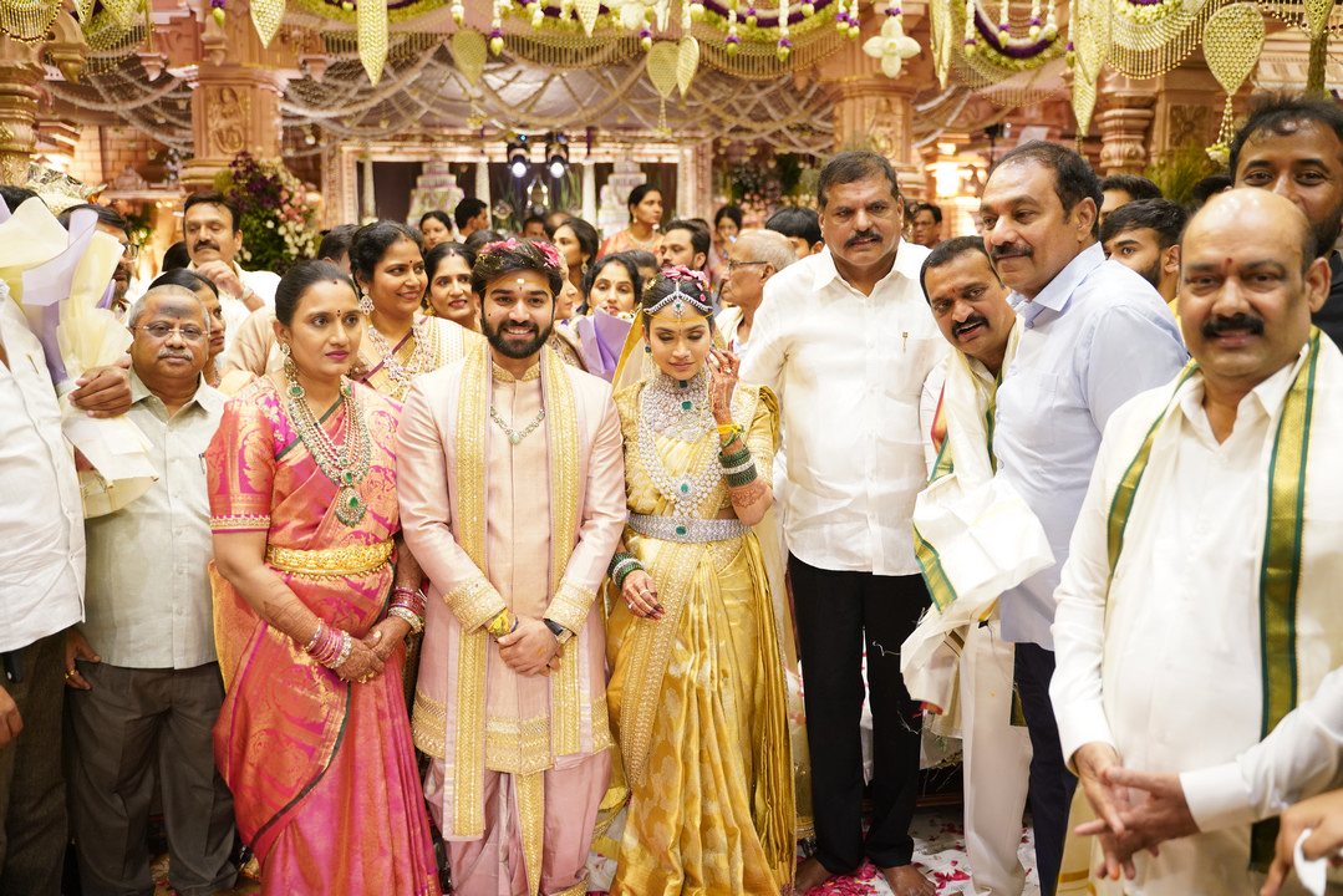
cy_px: 448
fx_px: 1119
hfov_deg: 61.9
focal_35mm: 30
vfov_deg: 43.6
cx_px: 672
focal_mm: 30
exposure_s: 1/160
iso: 2000
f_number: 2.8
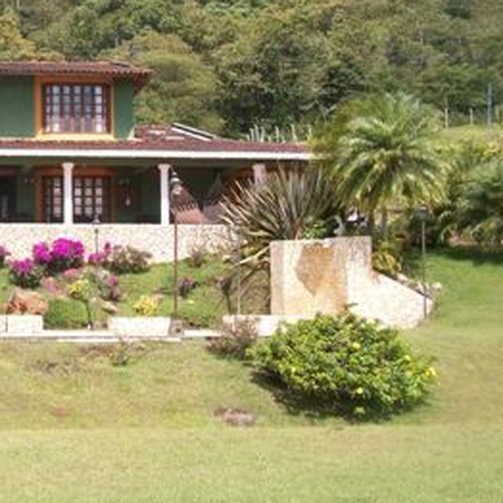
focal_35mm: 69
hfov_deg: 23.6
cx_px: -36
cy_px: 223
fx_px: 1134
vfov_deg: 25.0
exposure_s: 1/320
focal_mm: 5.7
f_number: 5.5
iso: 80
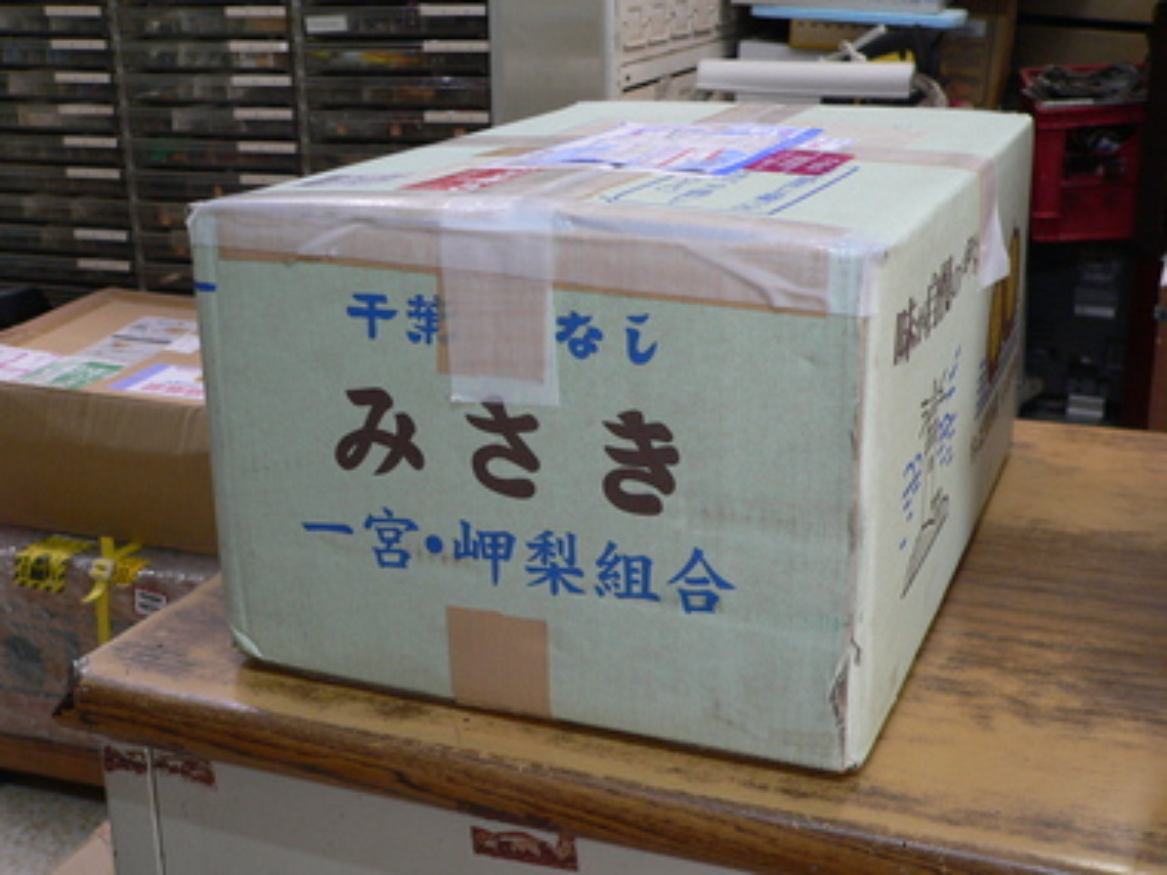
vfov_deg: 32.2
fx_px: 1517
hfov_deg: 42.1
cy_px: 438
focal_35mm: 45
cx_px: 584
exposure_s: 1/25
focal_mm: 7.4
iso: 200
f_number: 2.8
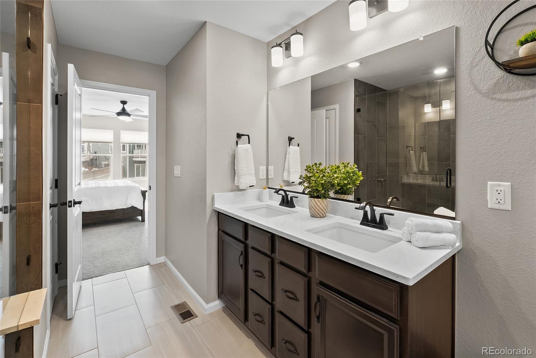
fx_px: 238
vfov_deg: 73.8
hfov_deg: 96.7
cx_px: 268
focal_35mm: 16
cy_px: 179
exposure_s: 2.5
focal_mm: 16
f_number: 11
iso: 250
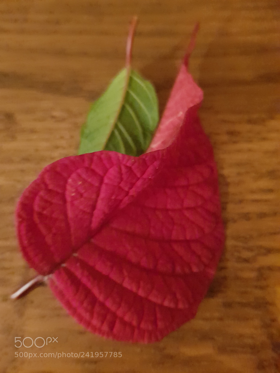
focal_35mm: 26
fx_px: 280
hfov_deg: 53.1
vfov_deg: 67.3
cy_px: 186
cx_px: 140
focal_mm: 4.2
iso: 1600
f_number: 1.7
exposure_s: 1/10
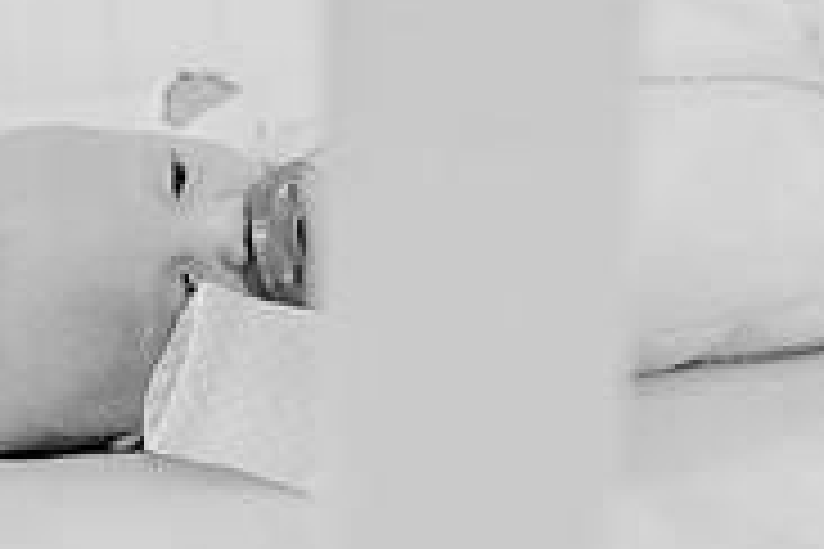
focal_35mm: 76
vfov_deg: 17.9
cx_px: 180
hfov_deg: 26.2
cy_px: 191
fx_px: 1739
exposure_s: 1/160
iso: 800
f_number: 2.8
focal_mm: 24
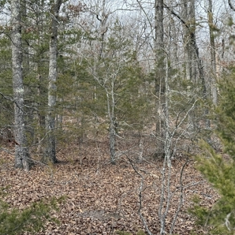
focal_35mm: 57
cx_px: 100
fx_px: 438
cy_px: 118
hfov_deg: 30.0
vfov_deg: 30.0
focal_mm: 6.76
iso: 100
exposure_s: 1/837
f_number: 1.78
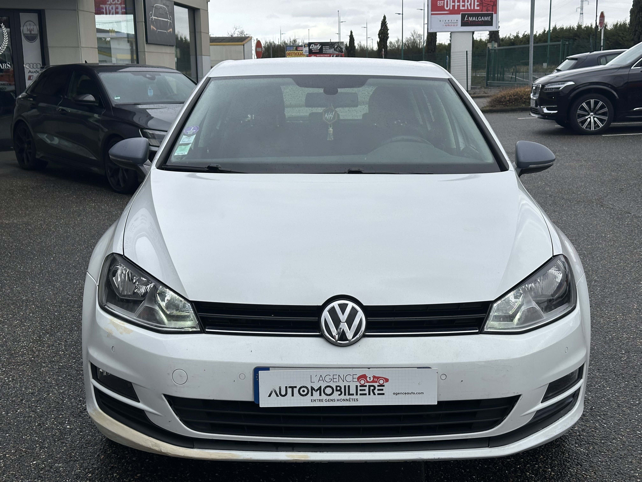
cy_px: 241
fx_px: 890
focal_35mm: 48
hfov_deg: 39.7
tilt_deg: -11.0
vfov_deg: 30.3
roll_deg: +1.5
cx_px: 321
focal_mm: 6.86
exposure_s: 1/1453
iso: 64
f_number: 1.78
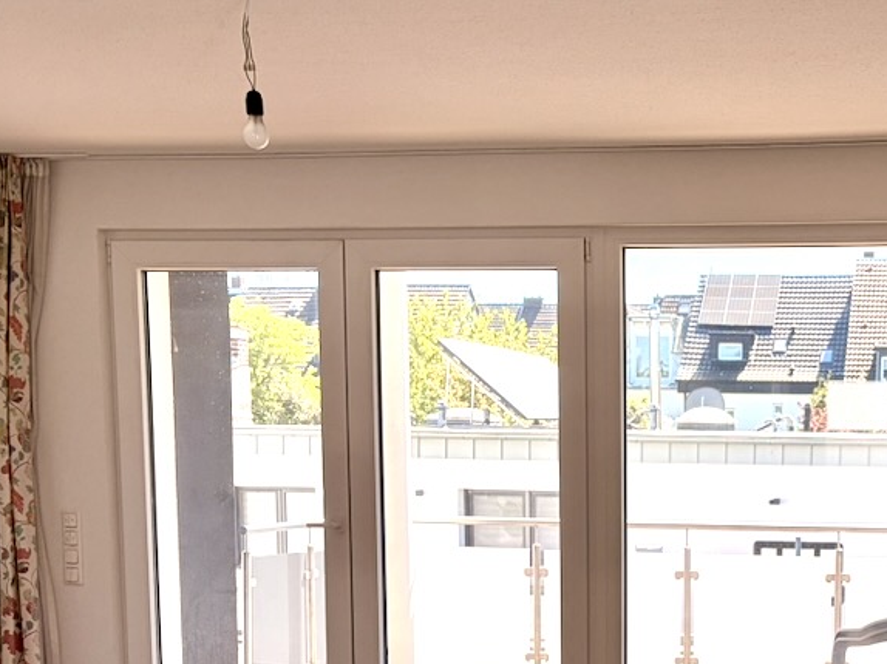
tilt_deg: -7.1
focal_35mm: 58
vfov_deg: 24.4
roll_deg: -1.0
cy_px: 618
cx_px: 796
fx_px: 1486
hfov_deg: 31.7
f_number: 1.6
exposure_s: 1/641
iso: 50
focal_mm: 5.96
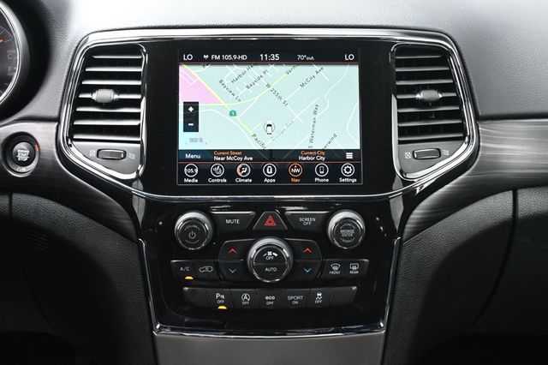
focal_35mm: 62
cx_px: 274
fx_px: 936
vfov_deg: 22.1
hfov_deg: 32.6
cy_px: 182
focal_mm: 41
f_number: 5.6
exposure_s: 1/125
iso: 1400
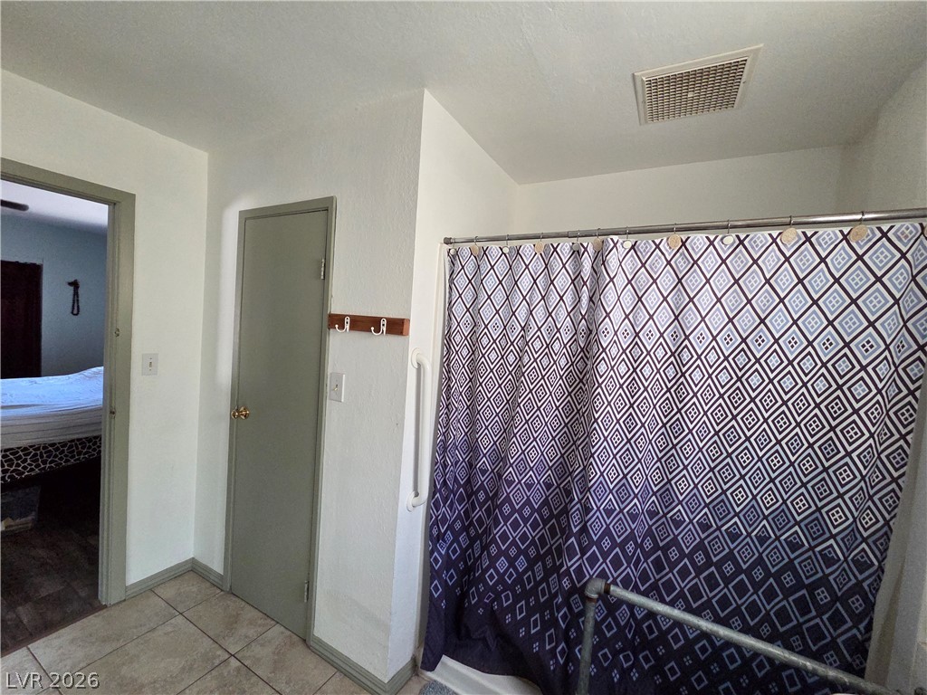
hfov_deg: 106.2
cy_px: 348
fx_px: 348
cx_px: 464
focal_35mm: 13
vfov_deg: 89.9
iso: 800
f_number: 2.2
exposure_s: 1/100
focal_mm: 2.2
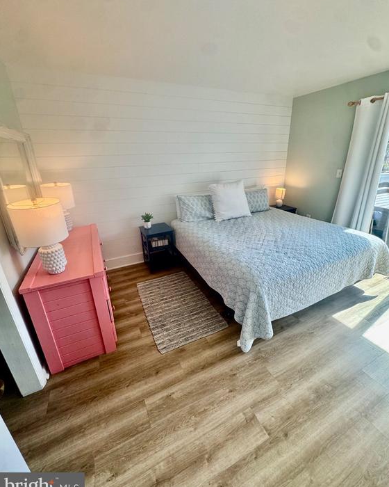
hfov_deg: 84.0
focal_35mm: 15
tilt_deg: -20.4
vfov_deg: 96.7
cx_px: 198
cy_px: 234
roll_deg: +2.0
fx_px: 216
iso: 80
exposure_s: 1/120
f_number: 2.2
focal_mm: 2.22
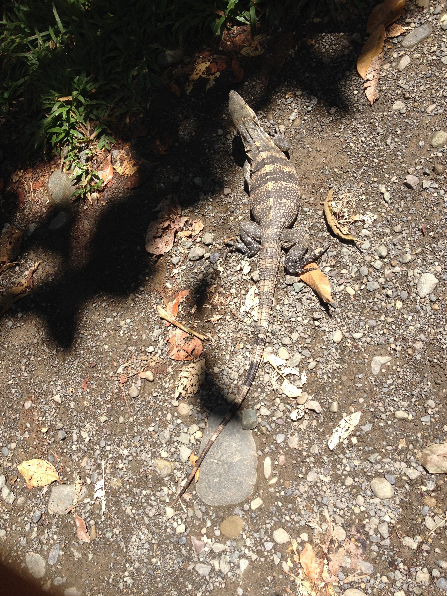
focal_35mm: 36
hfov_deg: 39.7
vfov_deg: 51.4
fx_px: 620
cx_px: 228
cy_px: 302
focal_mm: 4.28
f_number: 2.4
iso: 50
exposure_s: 1/1104
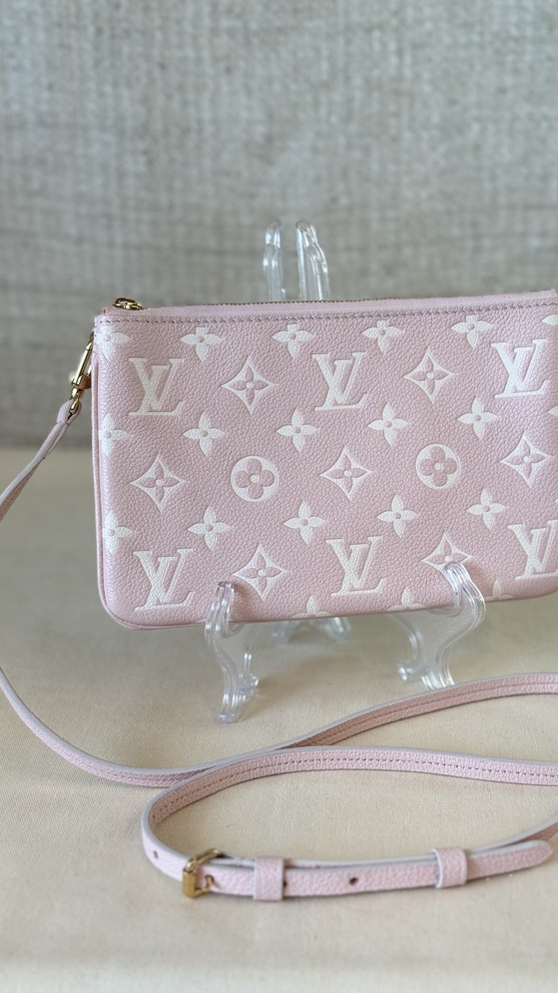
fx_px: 1395
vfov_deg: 39.2
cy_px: 498
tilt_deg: -19.2
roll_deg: +0.6
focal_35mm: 53
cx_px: 343
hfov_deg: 22.6
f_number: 1.78
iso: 50
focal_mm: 6.76
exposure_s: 1/121
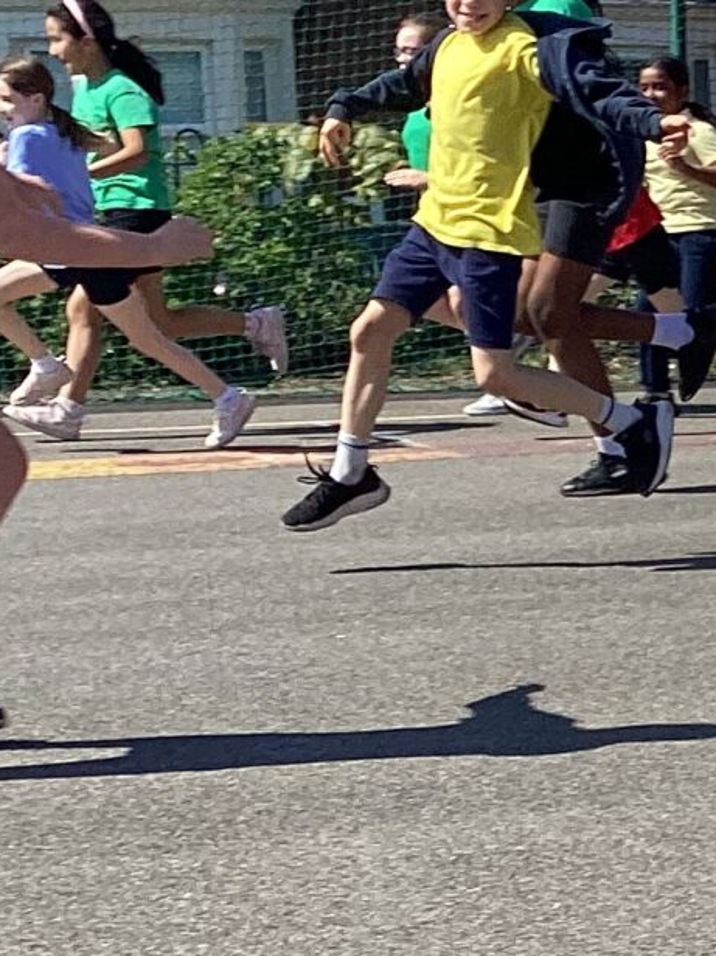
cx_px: 1087
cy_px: 945
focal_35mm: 129
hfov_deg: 11.0
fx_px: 3559
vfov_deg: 15.0
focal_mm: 3.3
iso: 25
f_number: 2.4
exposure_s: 1/1235
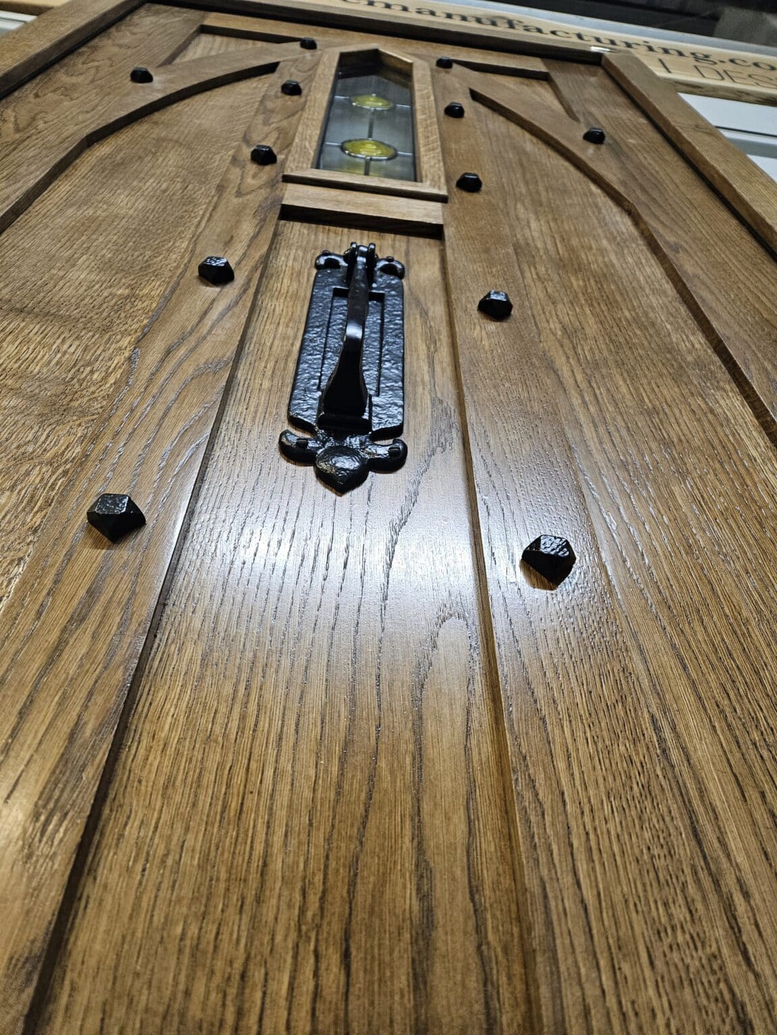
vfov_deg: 73.9
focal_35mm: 23
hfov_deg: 58.9
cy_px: 518
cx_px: 388
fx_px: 688
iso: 320
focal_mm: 5.4
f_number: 1.8
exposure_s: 1/100
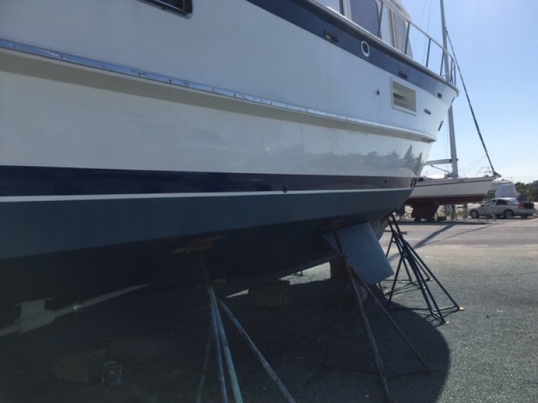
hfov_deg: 60.0
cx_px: 273
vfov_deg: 46.8
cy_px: 208
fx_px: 466
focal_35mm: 30
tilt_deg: -2.2
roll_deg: +0.9
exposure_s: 1/2198
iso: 25
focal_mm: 4.15
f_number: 2.2
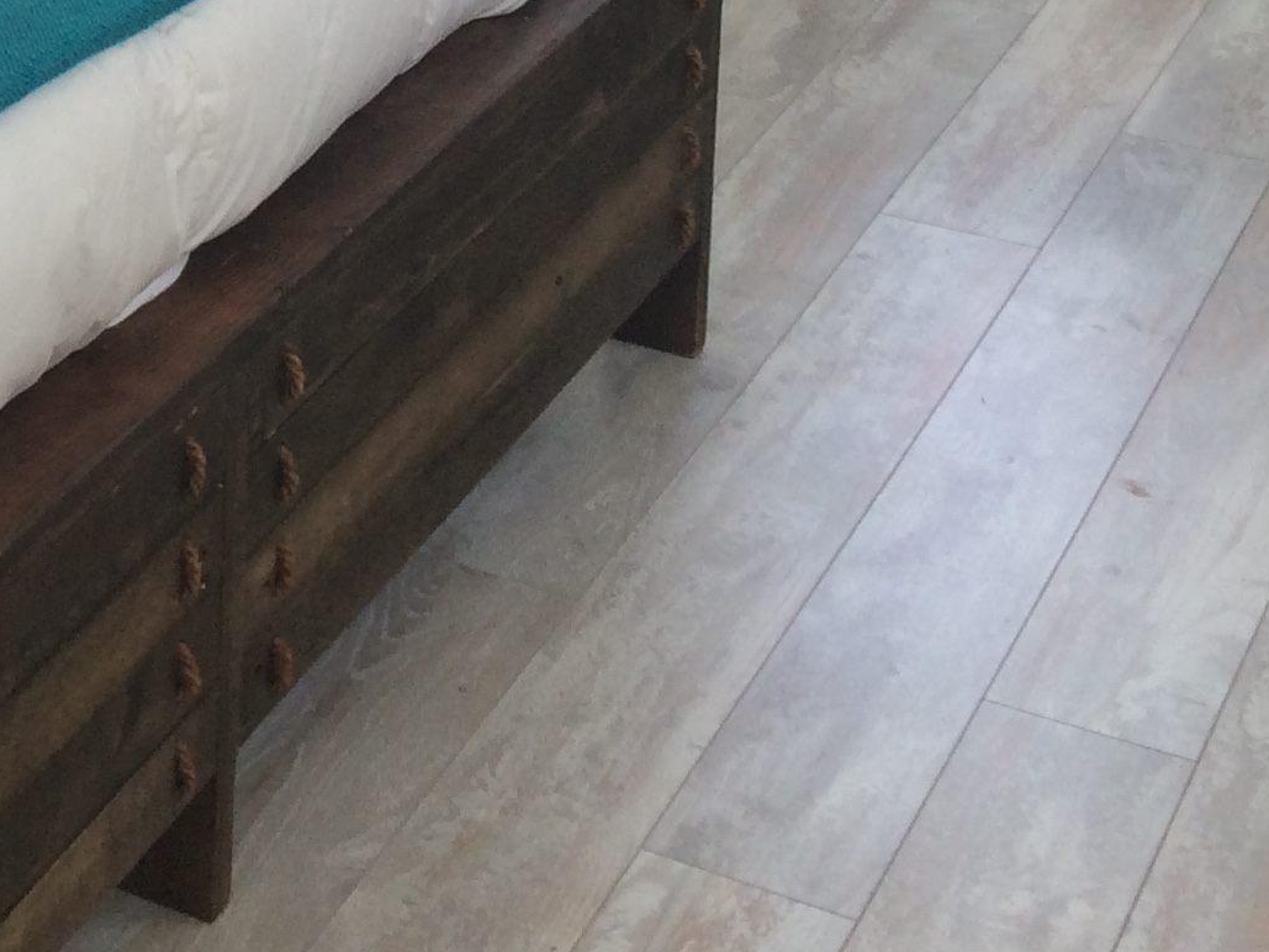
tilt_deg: -13.2
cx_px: -499
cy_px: -504
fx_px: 3373
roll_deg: +1.4
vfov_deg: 14.8
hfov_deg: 19.2
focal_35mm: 92
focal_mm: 4.15
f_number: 2.2
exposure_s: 1/120
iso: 64
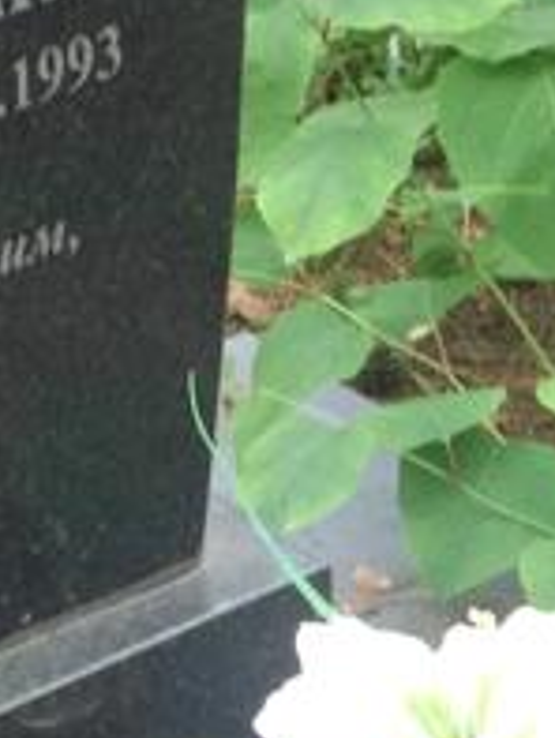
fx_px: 3374
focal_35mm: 158
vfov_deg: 12.2
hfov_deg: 9.2
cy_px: -120
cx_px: -180
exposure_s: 1/60
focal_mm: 5.99
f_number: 2.6
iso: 500
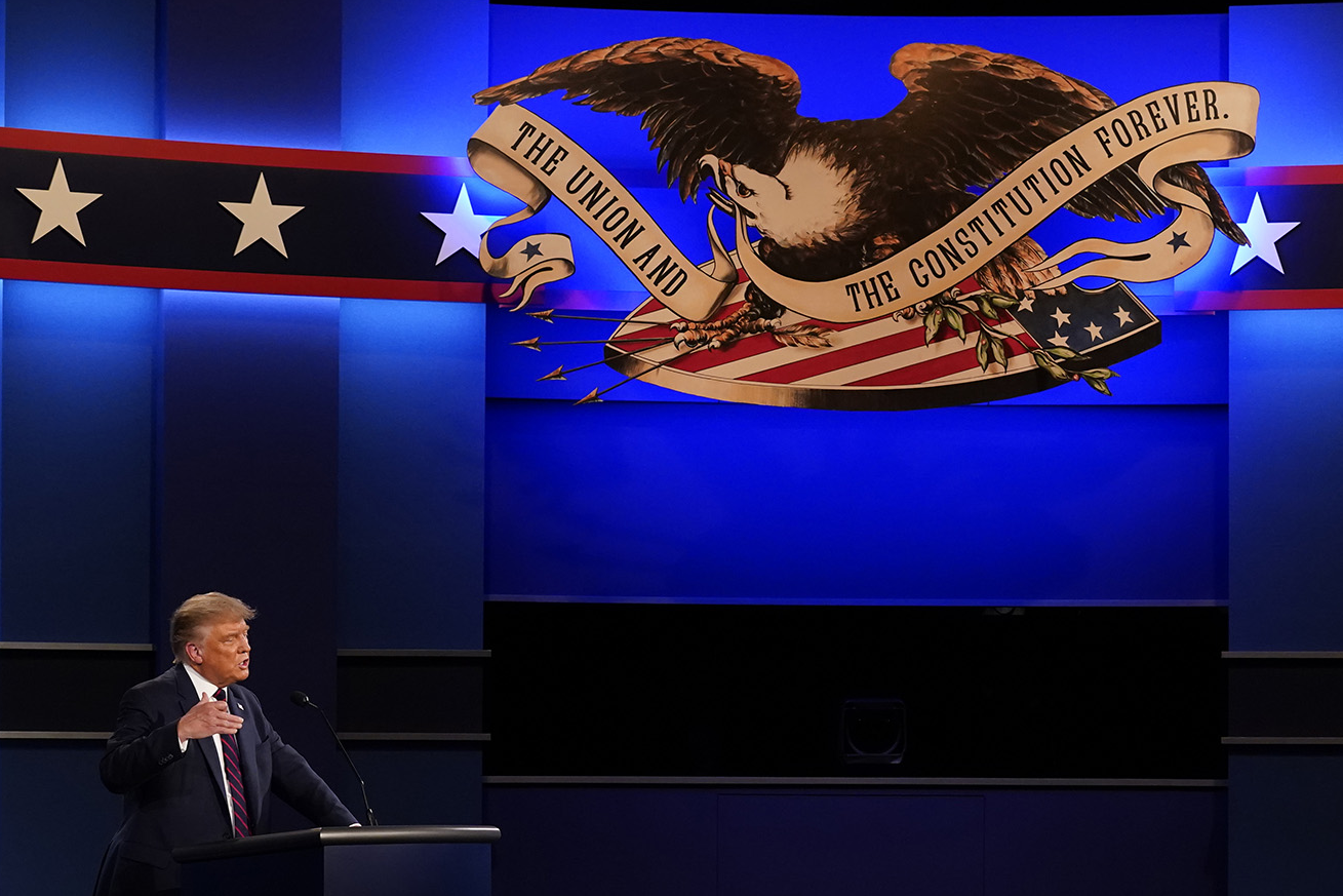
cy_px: 663
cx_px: 872
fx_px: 4104
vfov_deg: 12.4
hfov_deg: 18.5
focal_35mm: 110
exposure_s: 1/250
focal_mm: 72
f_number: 4.5
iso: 3200
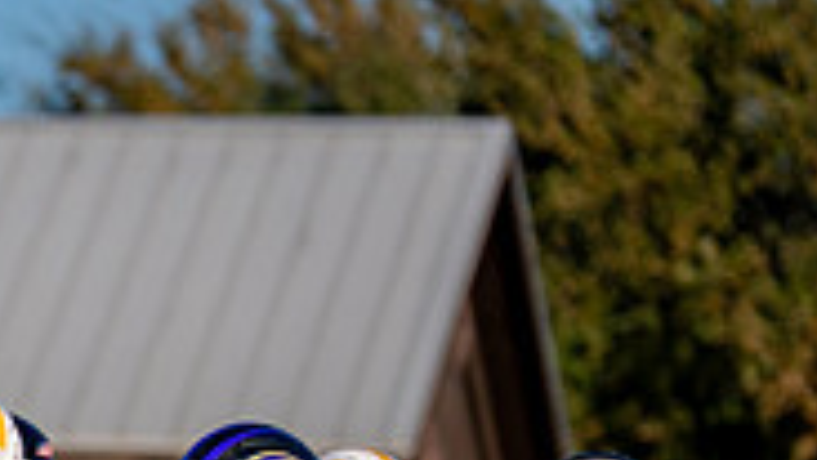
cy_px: 797
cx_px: -429
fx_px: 12112
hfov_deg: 3.8
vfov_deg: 2.2
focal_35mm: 559
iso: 160
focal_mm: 144
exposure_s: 1/4000
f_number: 2.8
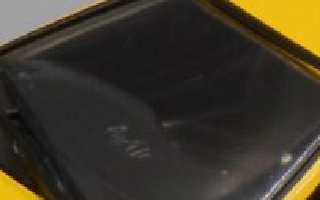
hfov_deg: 3.7
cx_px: 353
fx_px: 4903
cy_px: 132
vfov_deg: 2.3
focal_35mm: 562
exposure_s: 1/60
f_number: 5.1
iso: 80
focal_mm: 18.8
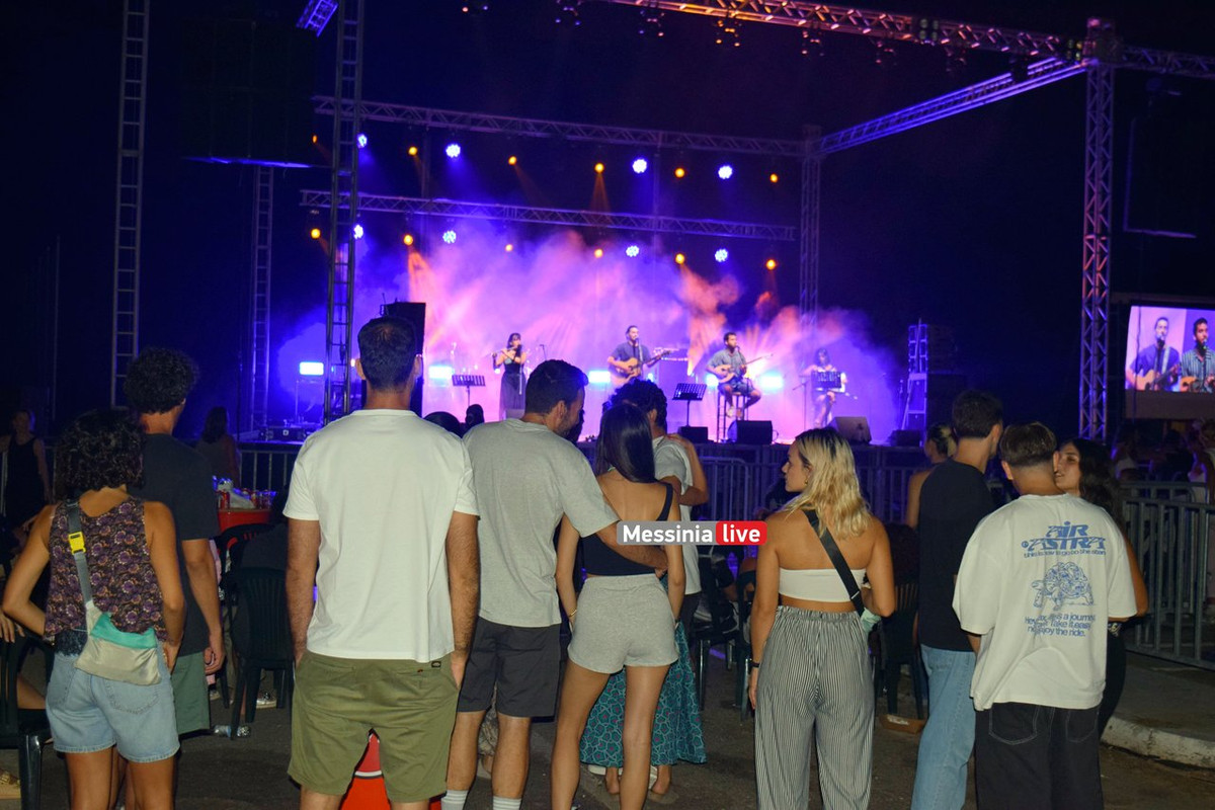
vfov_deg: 29.9
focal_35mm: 45
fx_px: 1519
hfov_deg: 43.6
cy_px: 405
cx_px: 608
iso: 800
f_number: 5
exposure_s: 1/100
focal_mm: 30
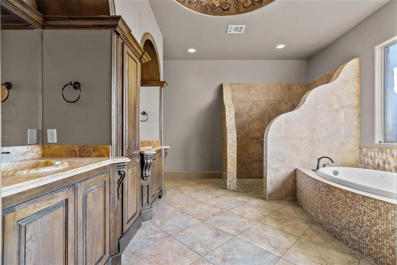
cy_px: 132
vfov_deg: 73.8
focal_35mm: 16
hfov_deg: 96.7
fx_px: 176
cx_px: 198
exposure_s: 1.6
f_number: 8
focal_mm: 16
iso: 640
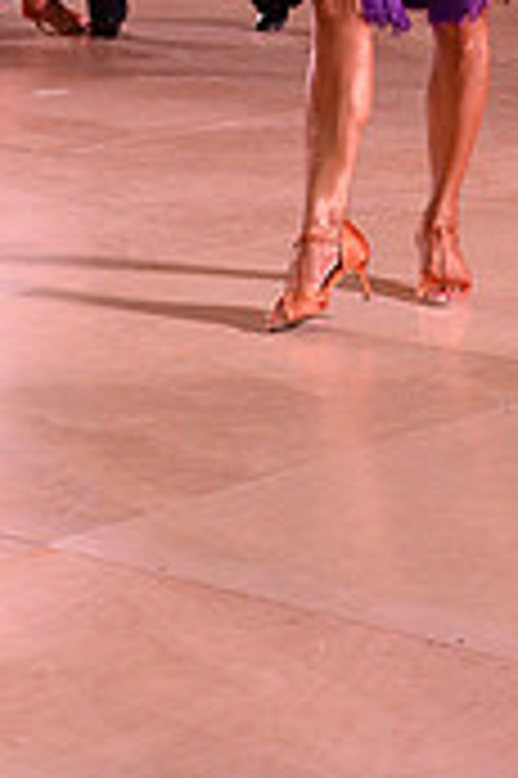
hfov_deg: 8.9
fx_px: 3330
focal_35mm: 154
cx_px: 34
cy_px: -297
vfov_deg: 12.8
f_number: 5.6
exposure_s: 1/250
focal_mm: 46
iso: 2500
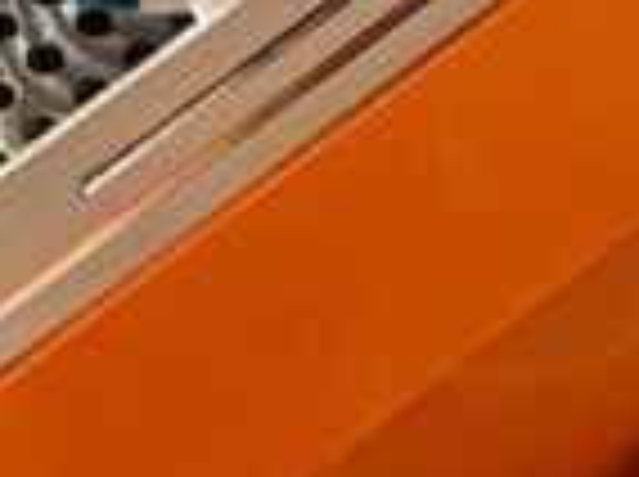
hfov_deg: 5.7
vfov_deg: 4.3
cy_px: 284
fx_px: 6395
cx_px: 428
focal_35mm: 347
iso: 80
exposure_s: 1/100
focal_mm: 6.76
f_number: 1.78
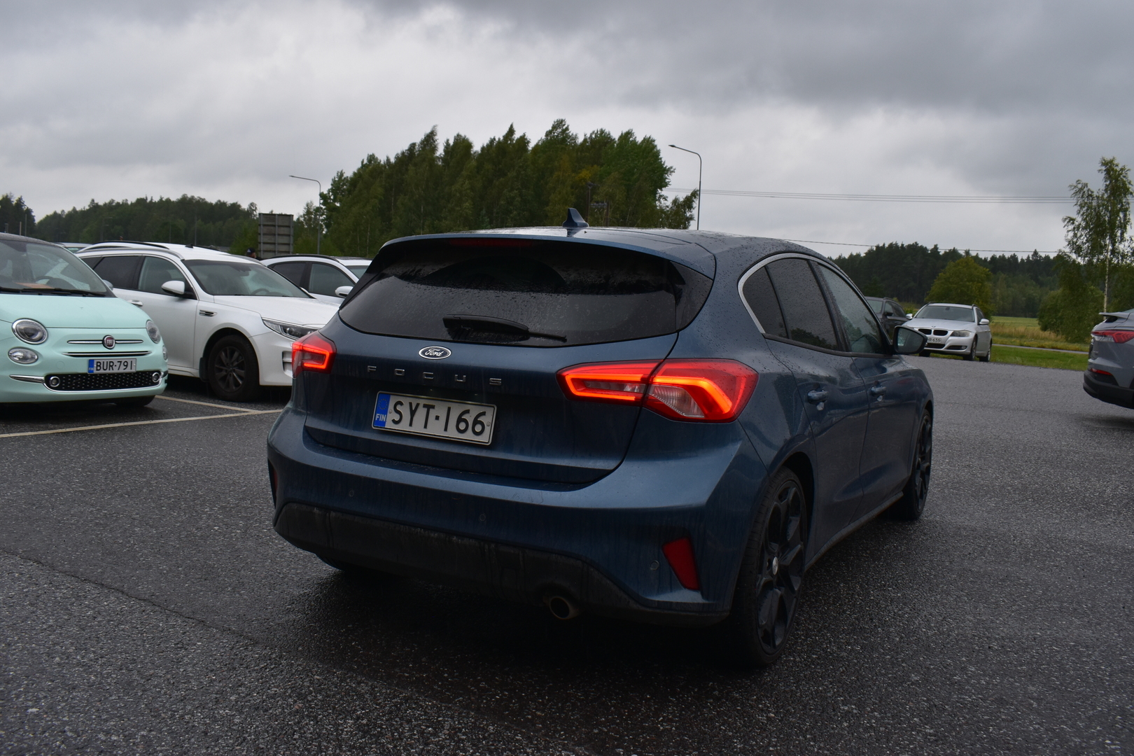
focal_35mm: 30
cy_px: 378
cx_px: 567
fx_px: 945
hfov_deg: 61.9
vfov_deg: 43.6
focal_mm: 20
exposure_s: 1/180
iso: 400
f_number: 9.5
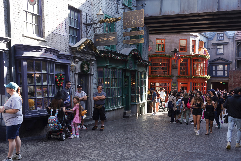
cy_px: 80
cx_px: 120
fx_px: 254
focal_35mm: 38
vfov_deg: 35.1
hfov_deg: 50.7
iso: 125
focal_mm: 38
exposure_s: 1/100
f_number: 5
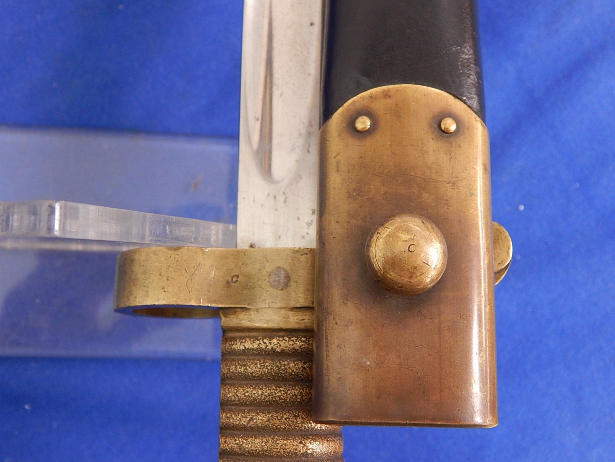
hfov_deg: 43.9
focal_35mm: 43
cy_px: 231
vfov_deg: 33.6
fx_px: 764
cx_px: 308
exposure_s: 1/13
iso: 400
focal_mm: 7.7
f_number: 3.6
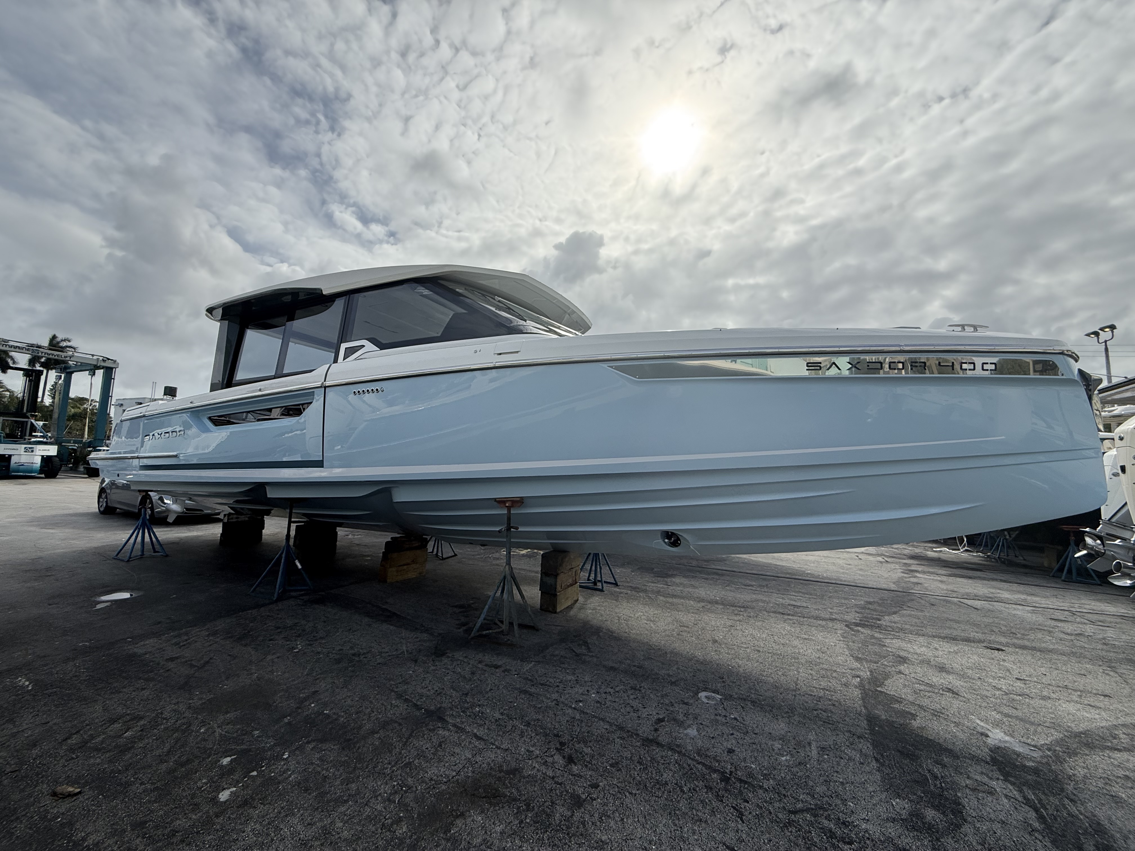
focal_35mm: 14
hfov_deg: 102.1
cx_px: 568
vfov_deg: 85.7
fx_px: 459
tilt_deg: +5.0
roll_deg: -1.8
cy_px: 426
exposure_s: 1/3460
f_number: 2.2
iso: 80
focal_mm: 2.22
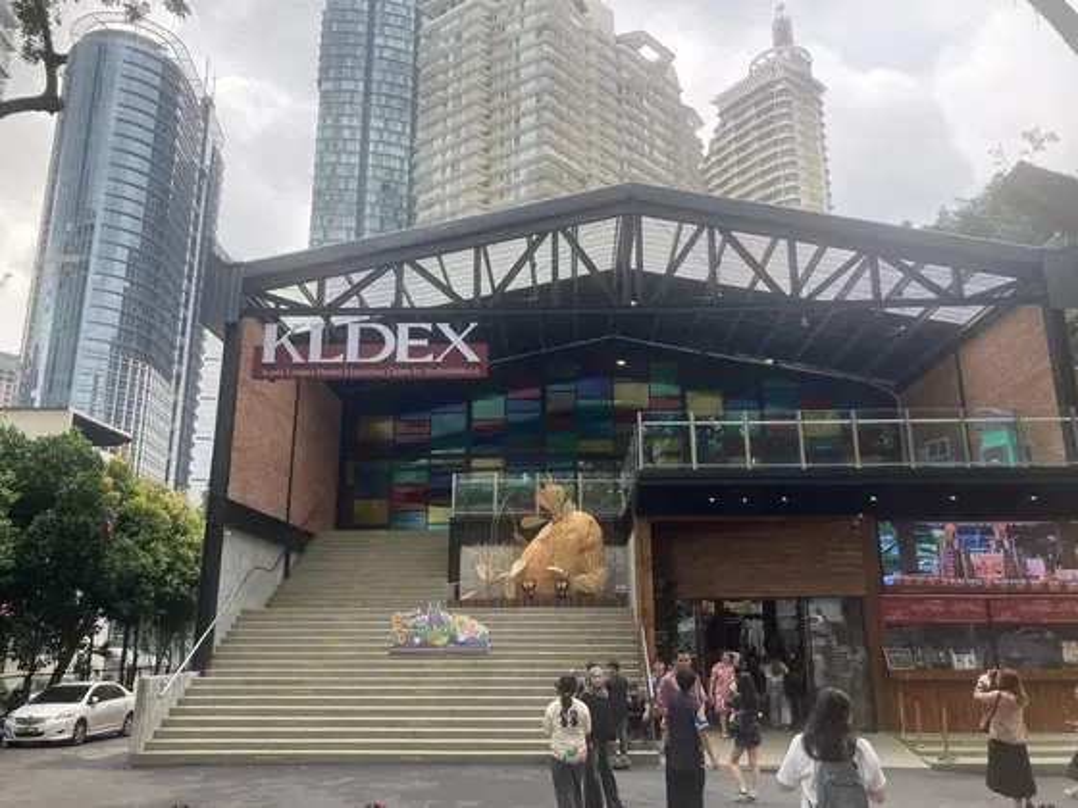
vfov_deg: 49.7
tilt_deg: +15.6
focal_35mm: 28
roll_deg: -1.2
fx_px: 872
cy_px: 404
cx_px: 539
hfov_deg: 63.4
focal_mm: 3.99
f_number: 1.8
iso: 20
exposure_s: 1/505
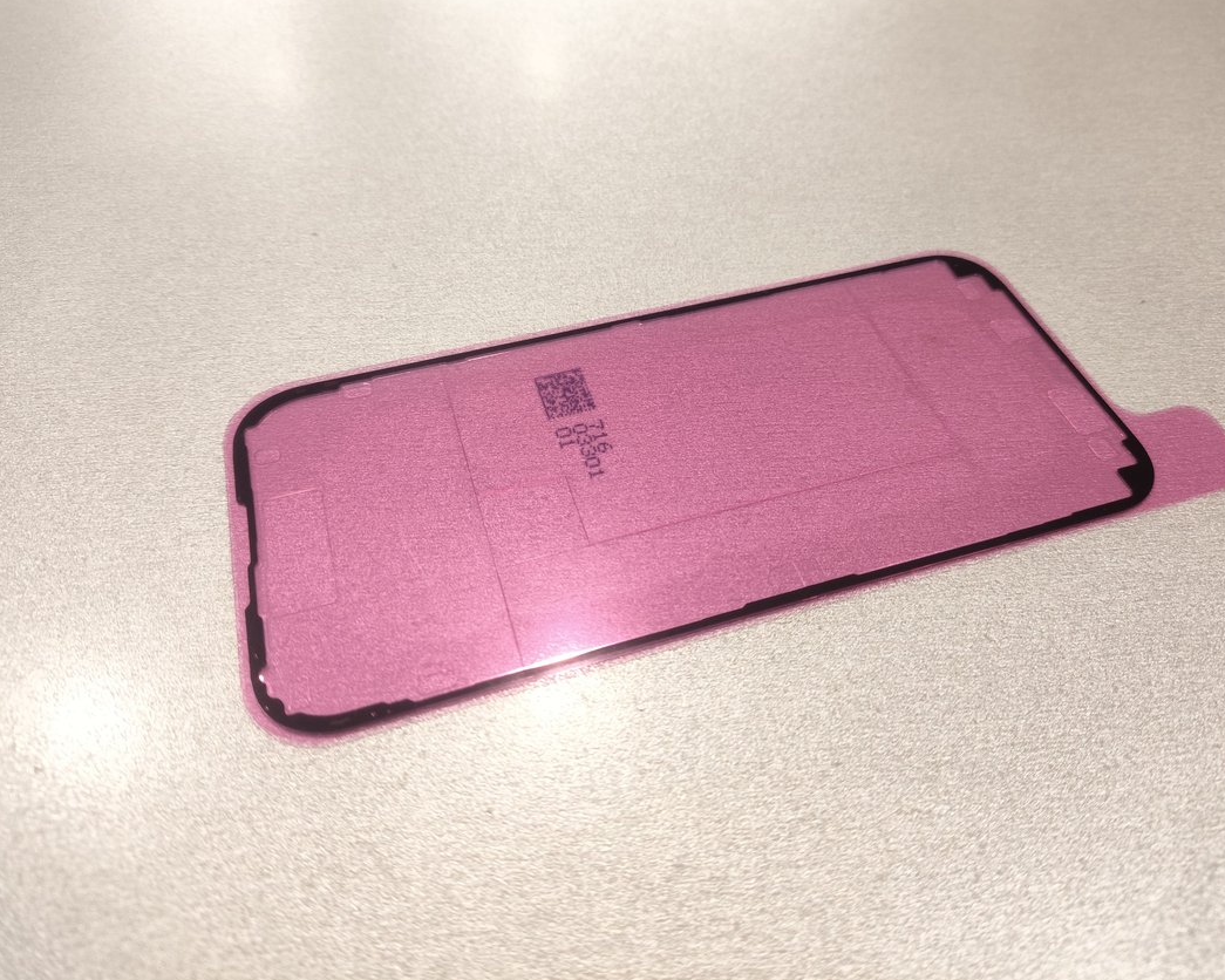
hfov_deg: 64.0
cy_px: 475
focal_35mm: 27
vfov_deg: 53.2
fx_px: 979
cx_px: 656
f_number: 1.79
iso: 400
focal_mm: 4.71
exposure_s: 1/33.3
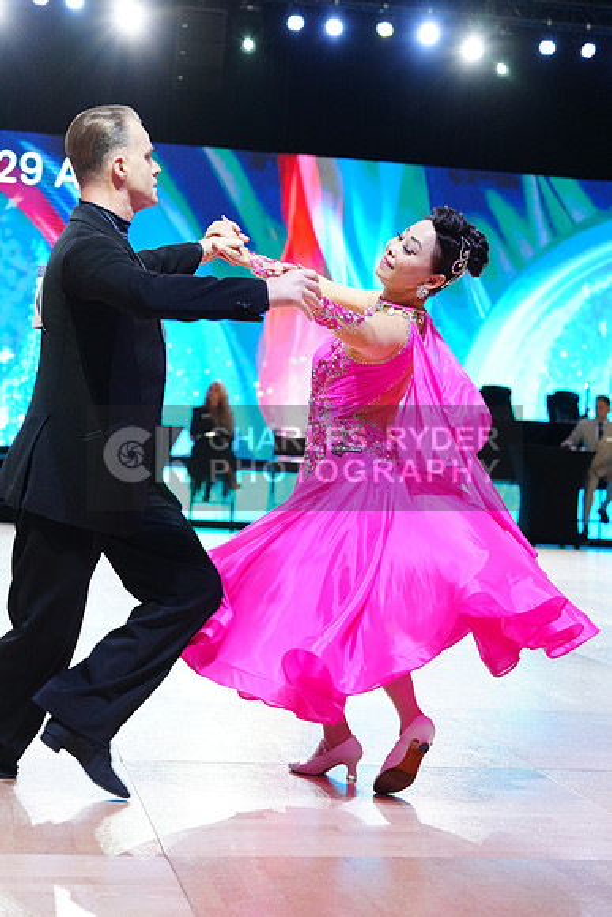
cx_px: 306
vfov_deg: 28.8
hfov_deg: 19.5
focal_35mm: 70
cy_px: 458
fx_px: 1784
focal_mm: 70
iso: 2500
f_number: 4
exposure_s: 1/250
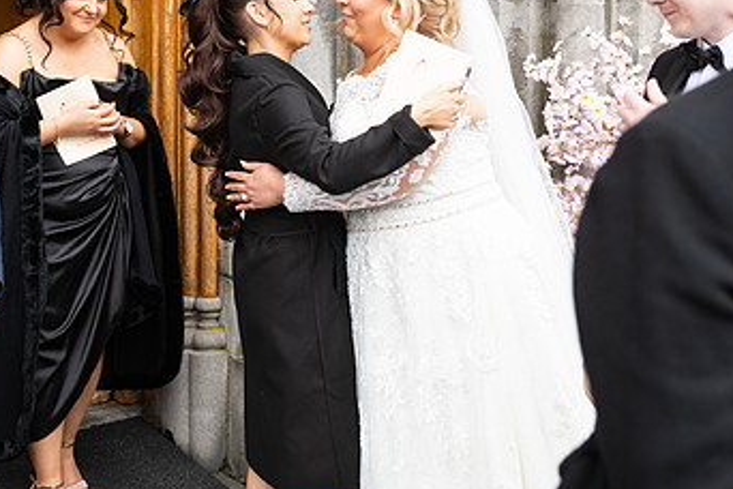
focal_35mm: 61
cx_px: 457
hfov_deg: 32.7
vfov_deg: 22.1
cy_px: 134
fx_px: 1242
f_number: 3.5
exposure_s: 1/160
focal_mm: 36
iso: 125
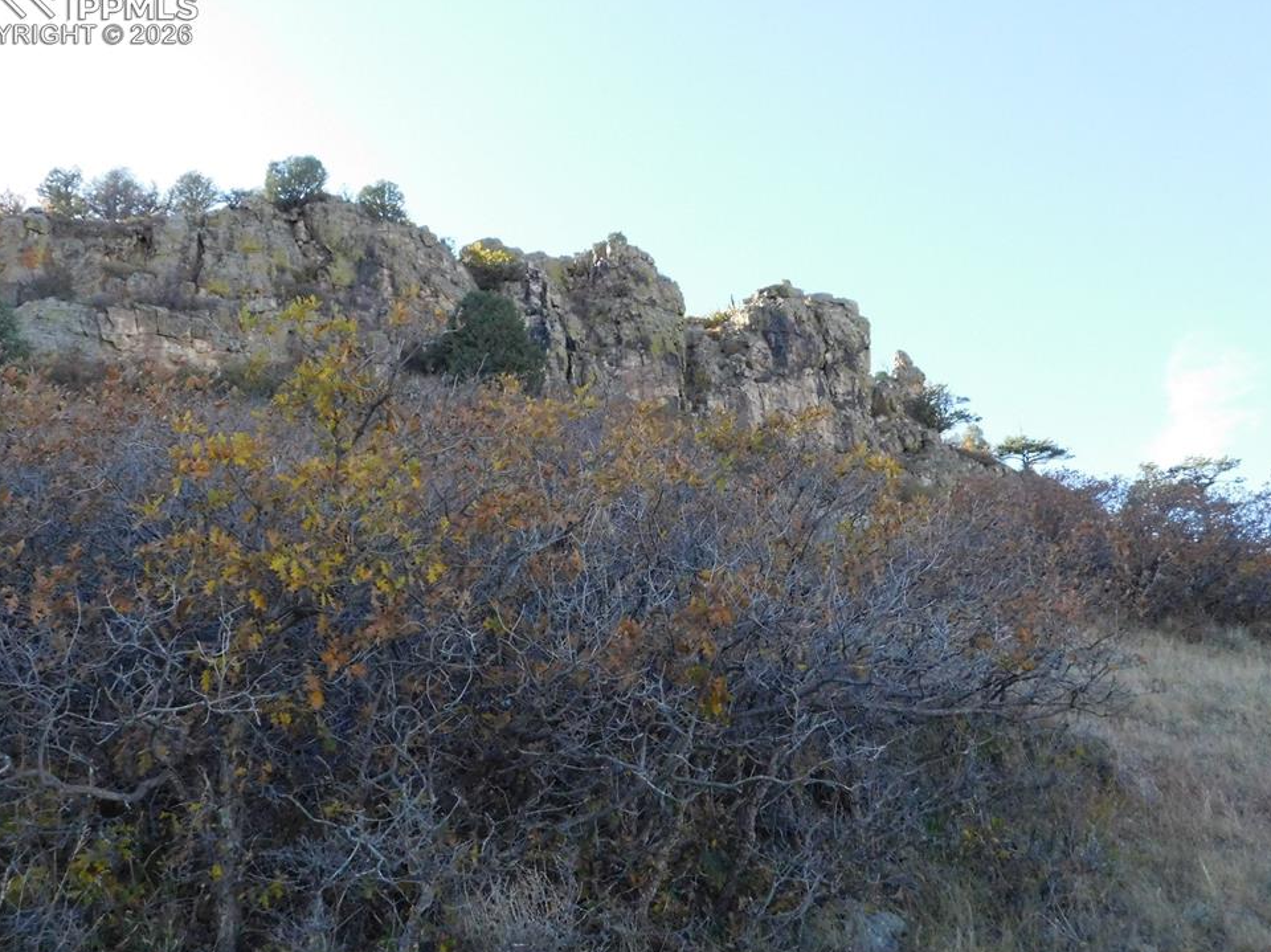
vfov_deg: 44.1
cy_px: 479
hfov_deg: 56.8
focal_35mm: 32
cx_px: 610
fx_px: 1174
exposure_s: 1/1500
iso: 800
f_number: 3.2
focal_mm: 5.3
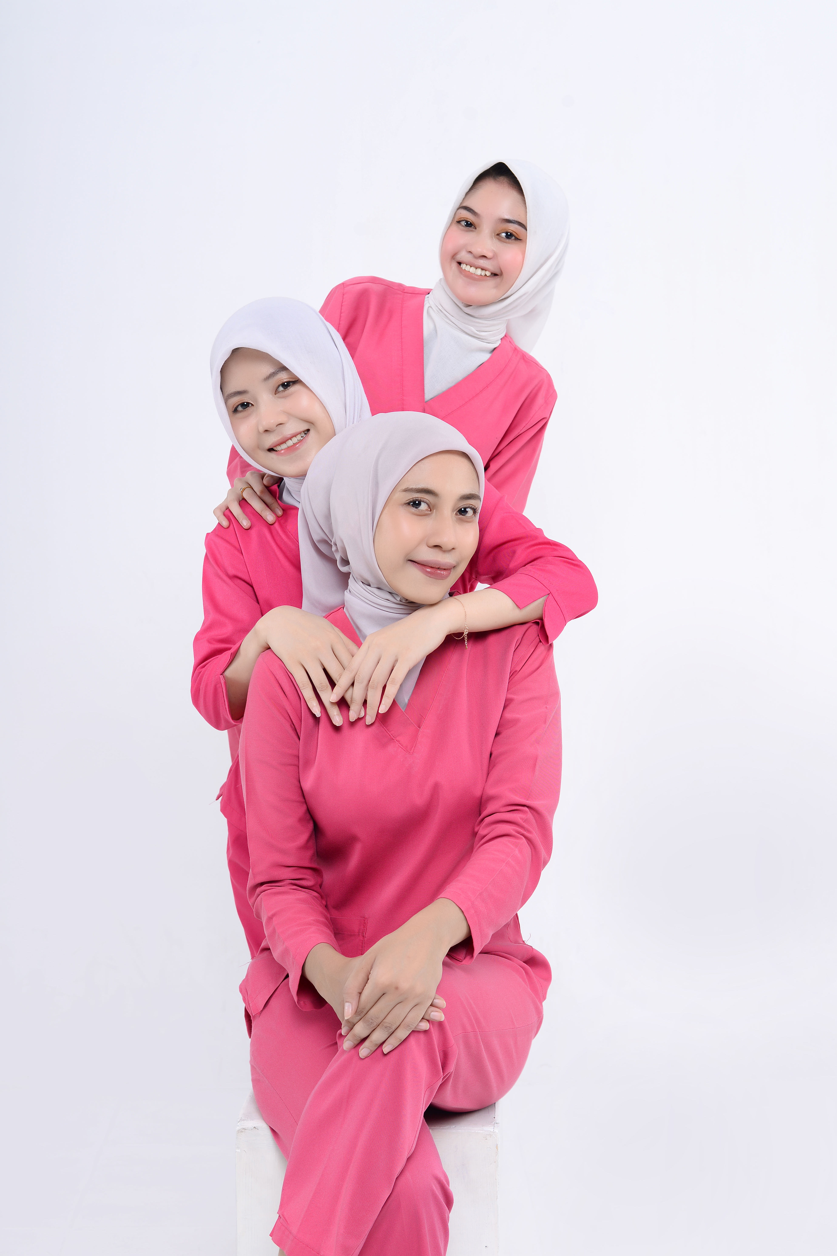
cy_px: 628
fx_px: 1744
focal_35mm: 50
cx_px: 418
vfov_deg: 39.6
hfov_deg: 27.0
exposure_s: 1/125
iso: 160
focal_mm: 50
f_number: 8
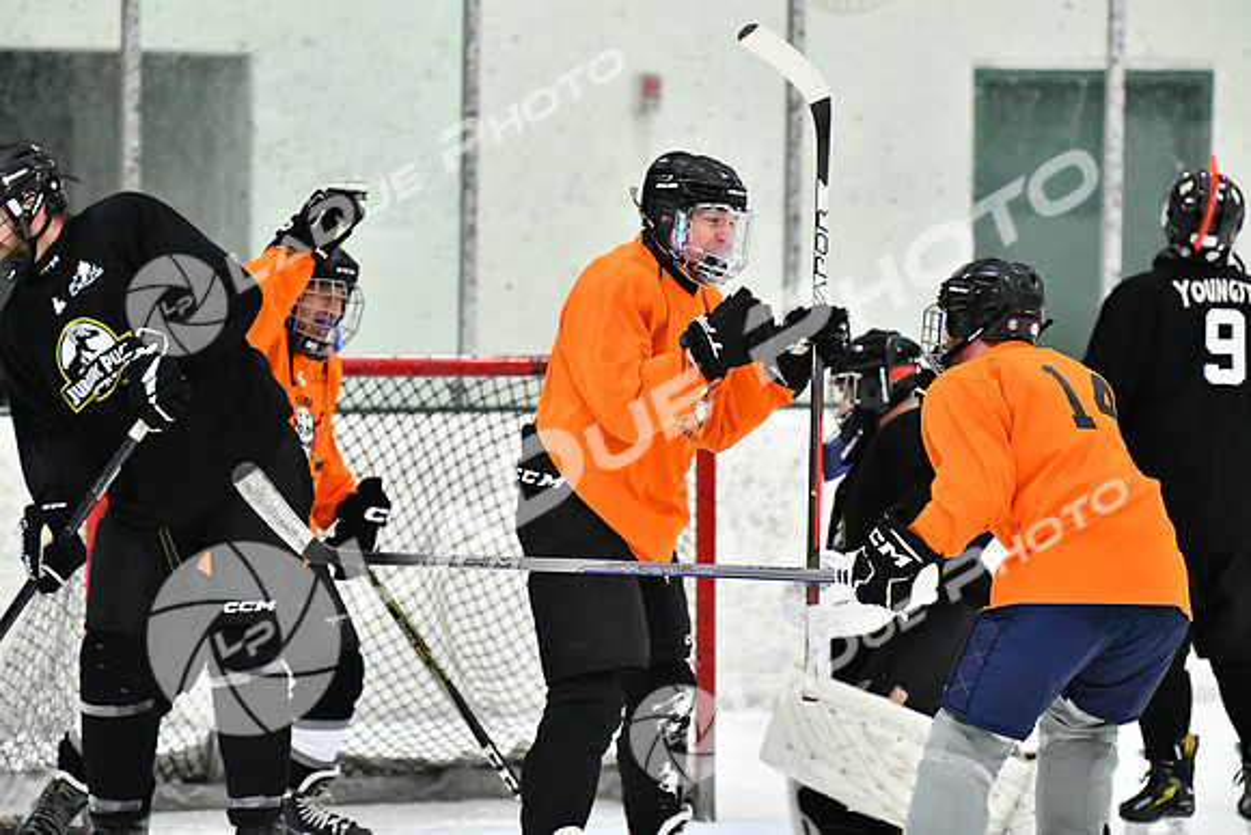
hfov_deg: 7.4
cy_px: 418
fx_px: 9645
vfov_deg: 5.0
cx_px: 626
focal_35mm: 278
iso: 5000
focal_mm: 185
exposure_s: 1/1250
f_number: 2.8
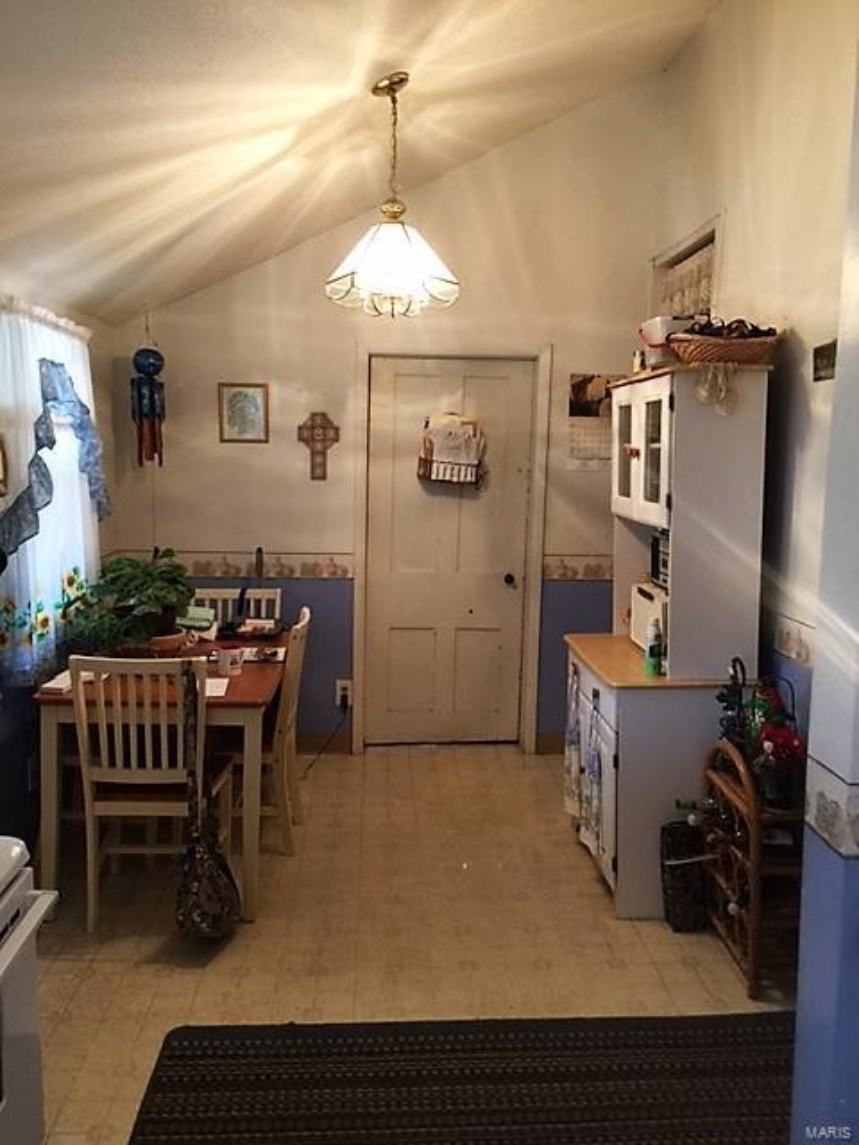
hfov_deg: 48.2
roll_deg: -0.2
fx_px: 960
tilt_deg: -5.6
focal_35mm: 29
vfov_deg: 61.7
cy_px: 572
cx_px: 430
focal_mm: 4.15
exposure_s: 1/15
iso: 64
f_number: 2.2
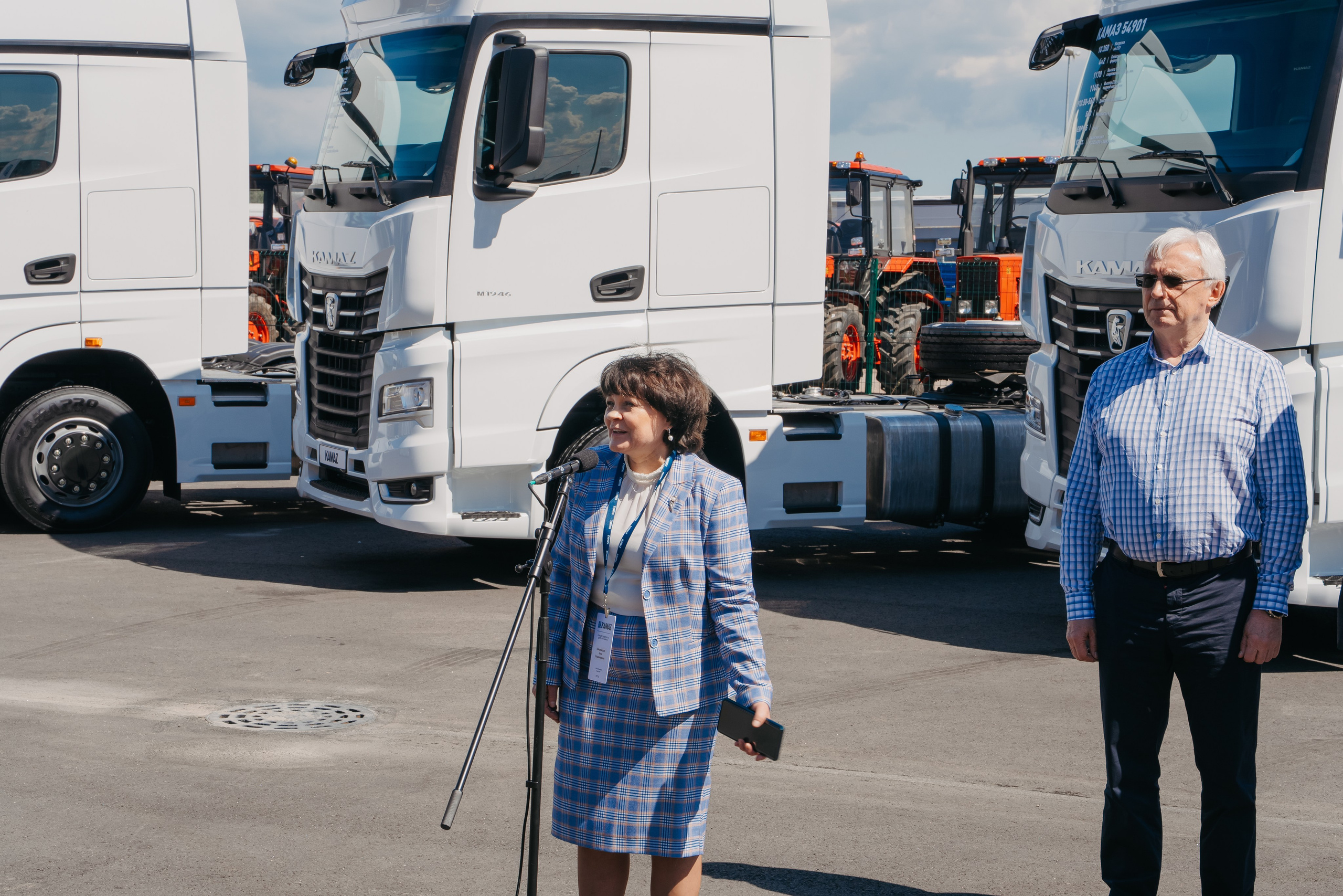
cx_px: 672
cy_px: 448
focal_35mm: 70
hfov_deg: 28.8
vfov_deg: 19.5
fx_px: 2611
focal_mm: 70
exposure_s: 1/125
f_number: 14
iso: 160
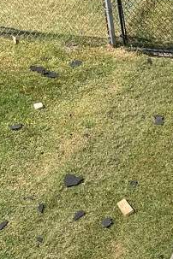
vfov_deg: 22.2
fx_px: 634
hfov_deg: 15.1
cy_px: 262
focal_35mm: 88
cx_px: 198
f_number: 1.6
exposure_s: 1/2597
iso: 32
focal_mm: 5.1
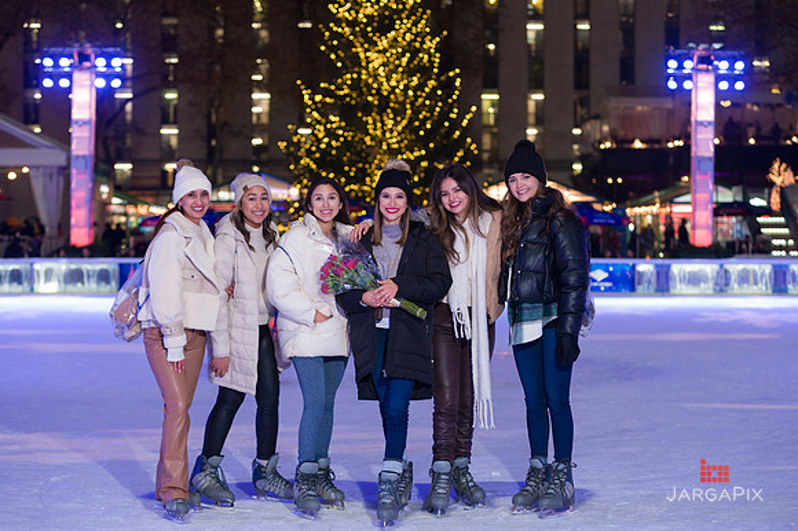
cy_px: 252
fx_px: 1630
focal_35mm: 74
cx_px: 397
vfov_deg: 18.5
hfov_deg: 27.5
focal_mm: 70
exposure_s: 1/200
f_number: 3.2
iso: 2000
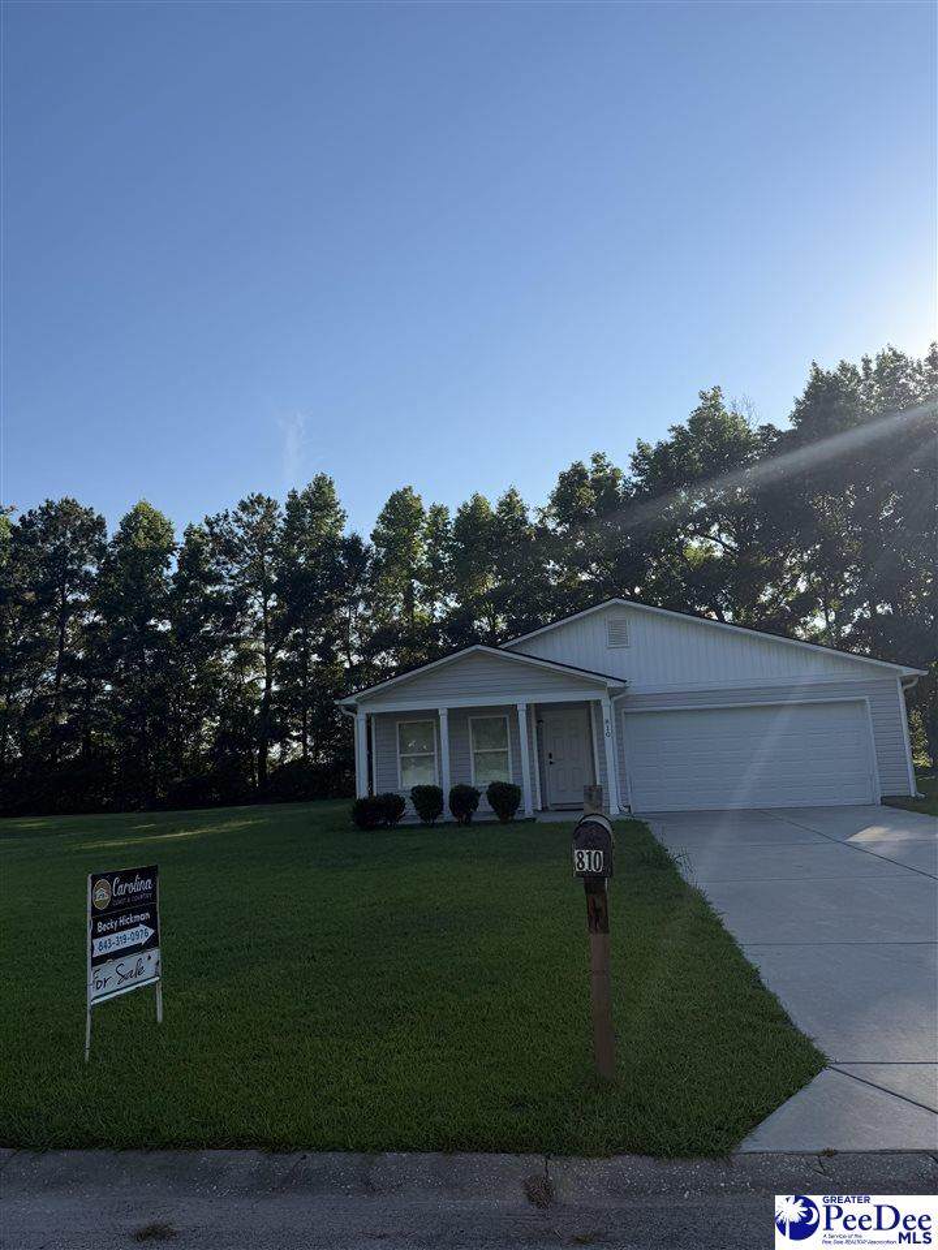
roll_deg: +2.3
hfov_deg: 56.8
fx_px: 867
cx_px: 469
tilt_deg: +9.4
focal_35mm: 24
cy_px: 625
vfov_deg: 71.6
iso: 80
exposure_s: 1/4673
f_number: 1.78
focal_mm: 6.76
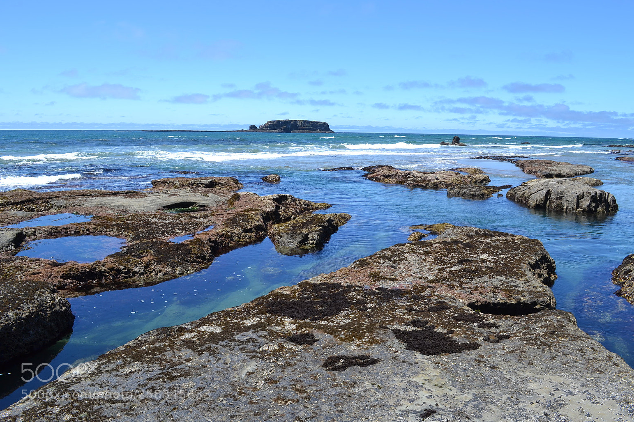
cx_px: 324
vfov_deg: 46.4
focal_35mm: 28
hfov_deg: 65.5
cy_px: 208
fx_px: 493
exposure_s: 1/250
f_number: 8
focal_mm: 18
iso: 100
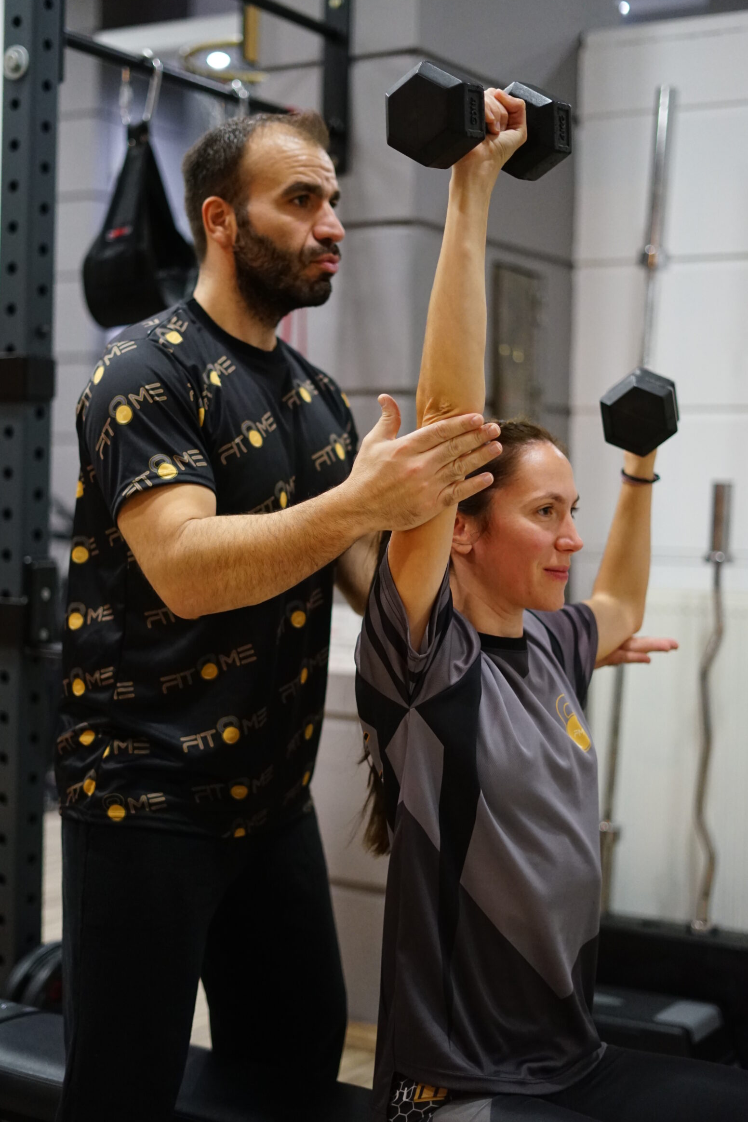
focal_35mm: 55
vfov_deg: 36.2
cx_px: 350
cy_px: 541
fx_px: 1714
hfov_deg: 24.6
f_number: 1.8
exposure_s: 1/125
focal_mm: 50
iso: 2500
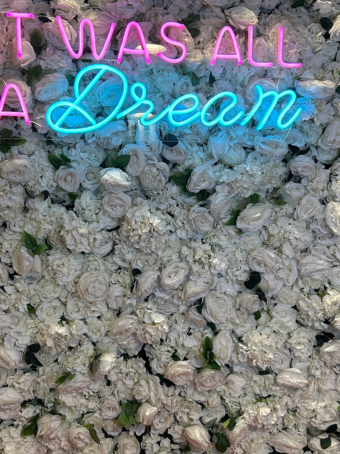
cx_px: 151
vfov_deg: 42.1
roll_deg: +0.2
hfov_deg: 32.1
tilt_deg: -5.3
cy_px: 235
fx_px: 589
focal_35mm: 45
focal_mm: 5.7
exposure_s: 1/92
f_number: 1.5
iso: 100
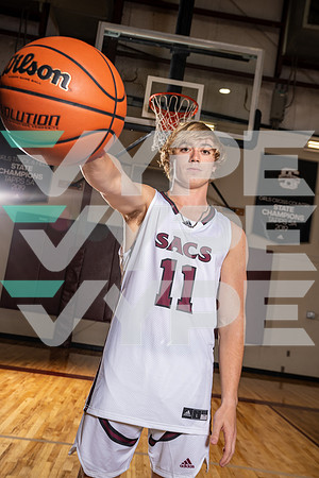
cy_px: 239
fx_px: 478
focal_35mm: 36
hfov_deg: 36.9
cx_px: 160
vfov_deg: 53.1
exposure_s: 1/250
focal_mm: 36
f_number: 5.6
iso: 200
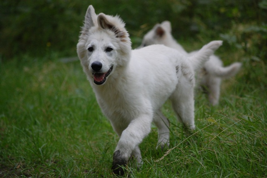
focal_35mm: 240
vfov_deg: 5.7
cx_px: 134
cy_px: 89
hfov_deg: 8.6
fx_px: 1779
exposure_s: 1/400
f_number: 5.3
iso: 800
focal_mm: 160
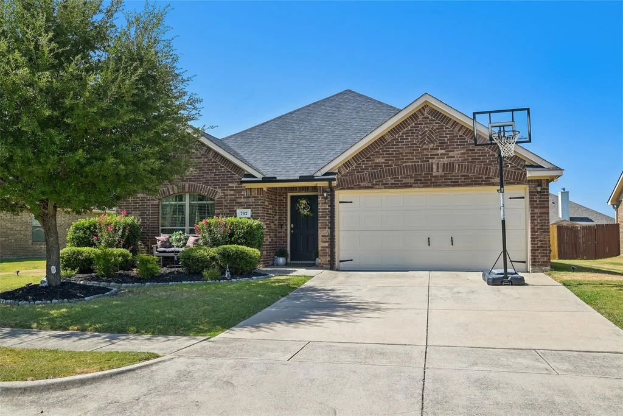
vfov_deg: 43.6
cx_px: 312
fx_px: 519
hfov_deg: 61.9
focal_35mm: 30
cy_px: 208
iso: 400
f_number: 8
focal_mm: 30
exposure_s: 1/800
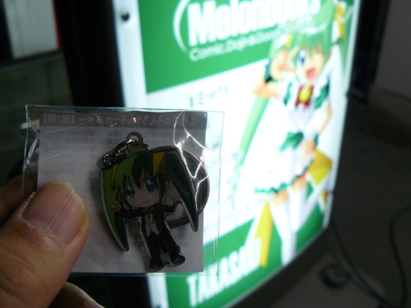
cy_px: 155
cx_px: 209
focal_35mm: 37
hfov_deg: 50.1
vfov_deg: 38.6
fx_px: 439
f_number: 2.8
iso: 125
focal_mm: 6
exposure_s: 1/30
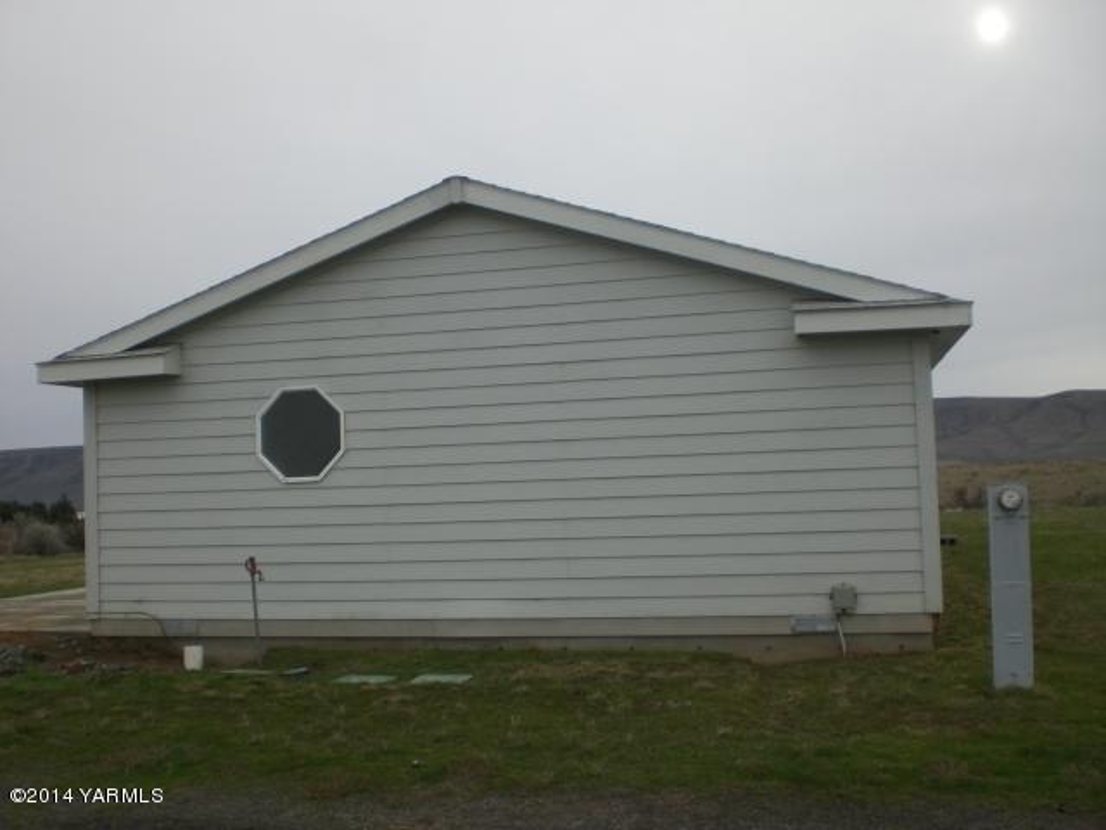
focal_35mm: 38
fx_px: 1214
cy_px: 415
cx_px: 553
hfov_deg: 49.0
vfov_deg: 37.7
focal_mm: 6.3
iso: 50
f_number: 3.1
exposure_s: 1/400
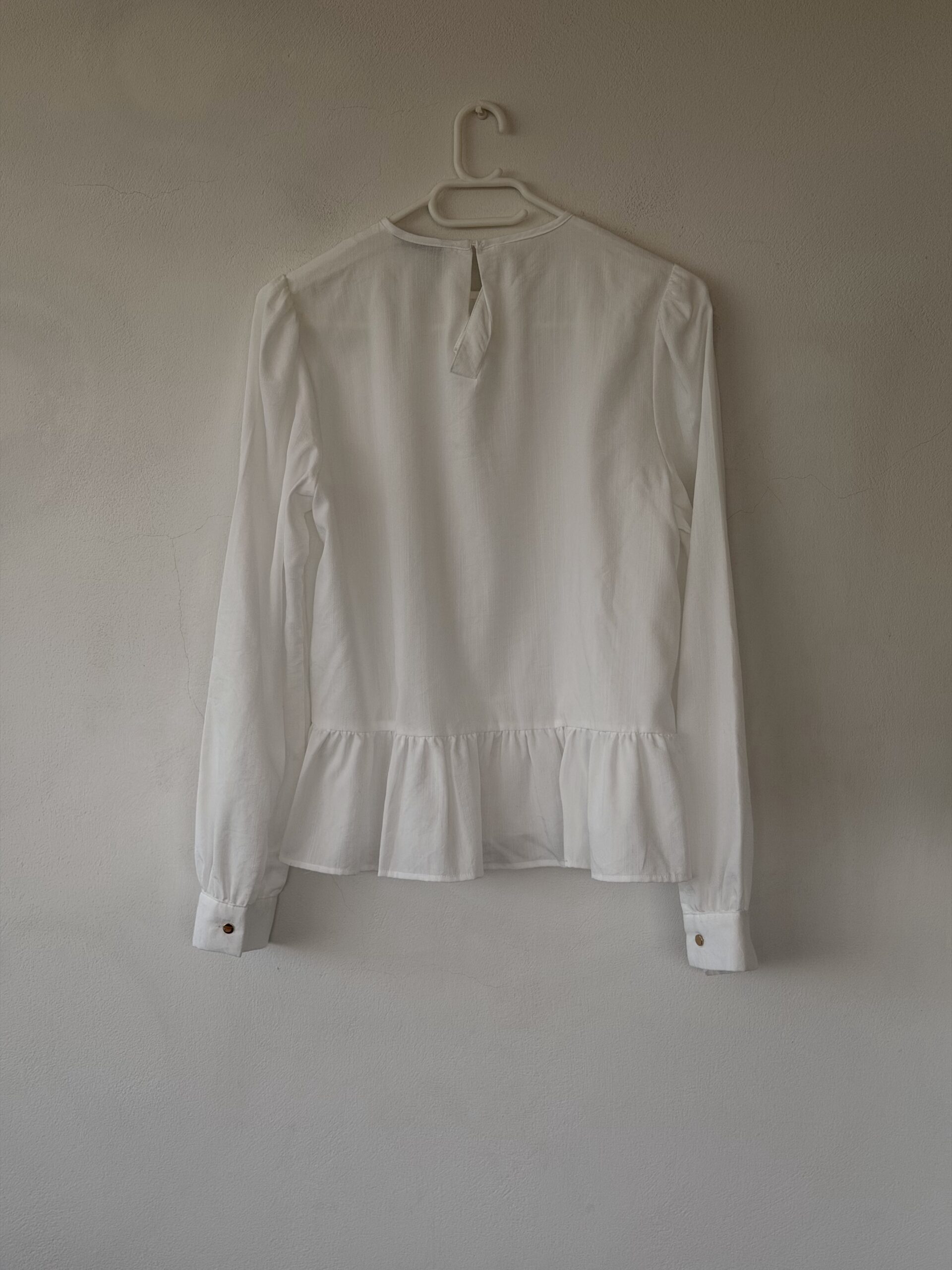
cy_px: 635
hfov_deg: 30.3
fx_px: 1760
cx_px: 476
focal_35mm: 48
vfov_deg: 39.7
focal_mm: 6.76
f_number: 1.78
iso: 64
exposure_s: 1/939
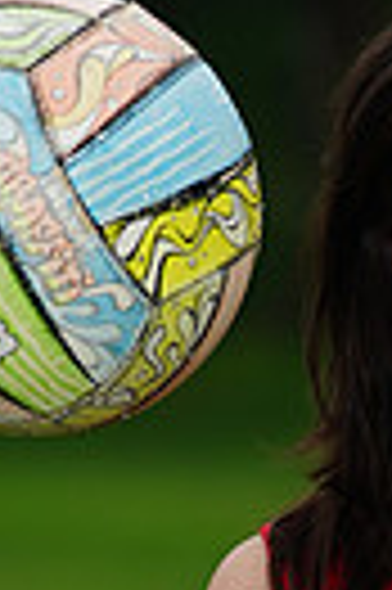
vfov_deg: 2.9
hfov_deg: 1.9
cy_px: 833
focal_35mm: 716
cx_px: 469
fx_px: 11725
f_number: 5
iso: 200
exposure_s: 1/250
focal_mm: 162
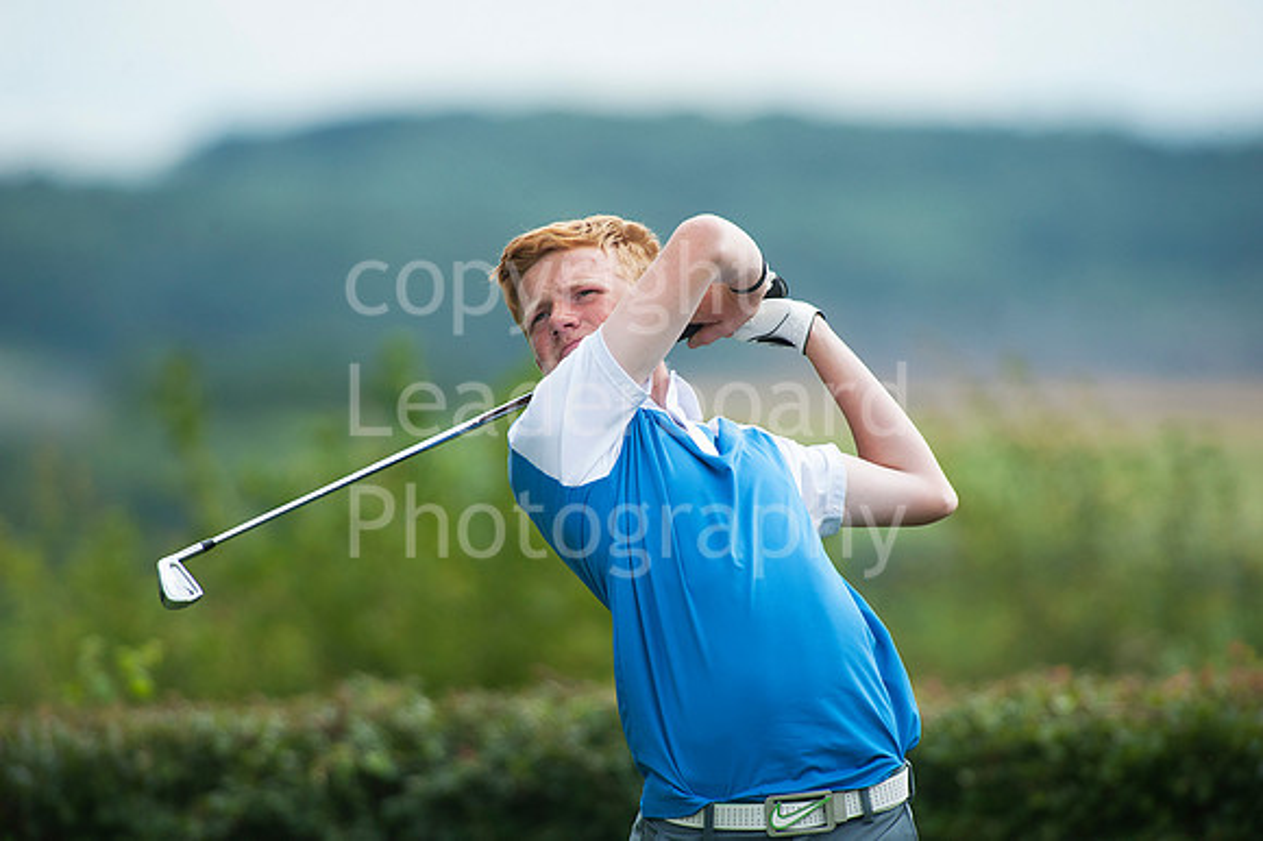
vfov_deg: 2.3
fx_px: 21037
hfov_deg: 3.4
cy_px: 420
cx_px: 632
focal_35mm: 600
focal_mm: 600
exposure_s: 1/1600
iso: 800
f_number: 5.6
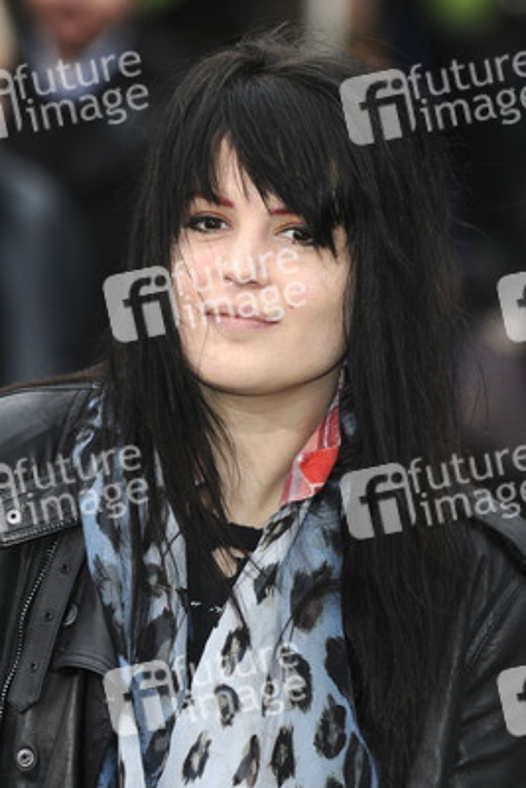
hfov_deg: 5.2
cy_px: 394
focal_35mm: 262
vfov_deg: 7.8
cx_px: 263
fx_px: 5748
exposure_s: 1/160
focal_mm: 175
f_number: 4.5
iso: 320
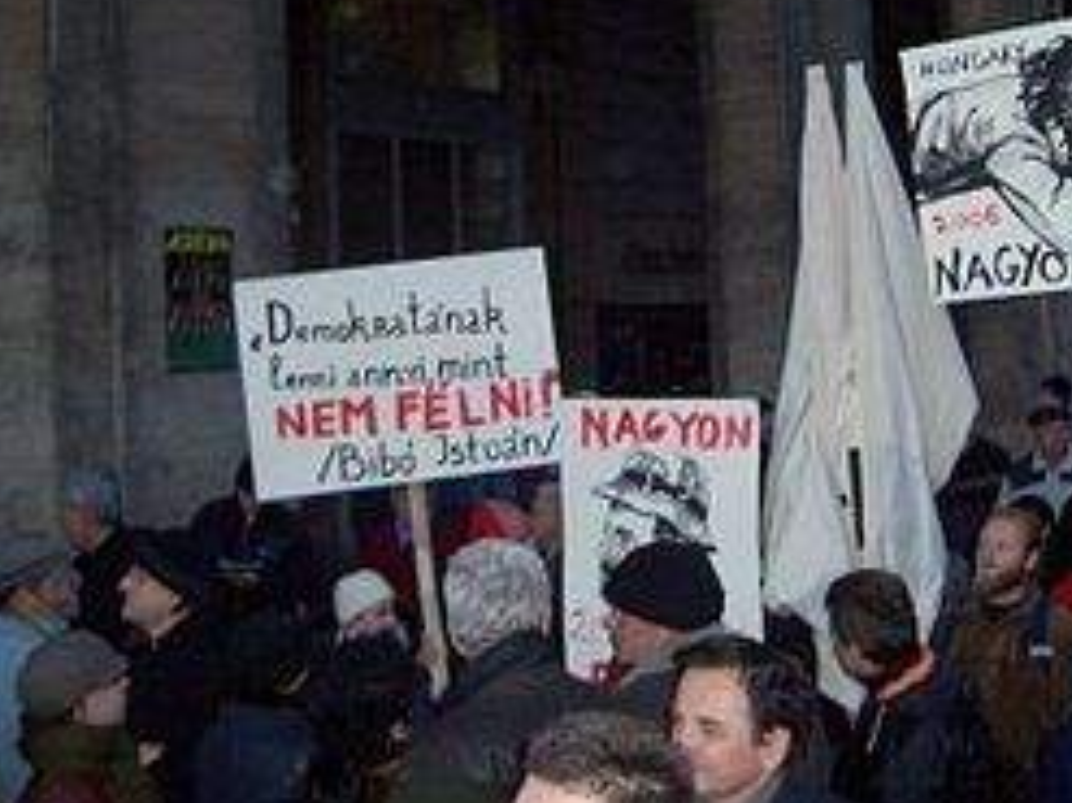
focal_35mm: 55
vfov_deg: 26.1
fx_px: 1702
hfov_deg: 34.6
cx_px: 725
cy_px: 165
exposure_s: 1/60
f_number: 2.7
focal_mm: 5.6
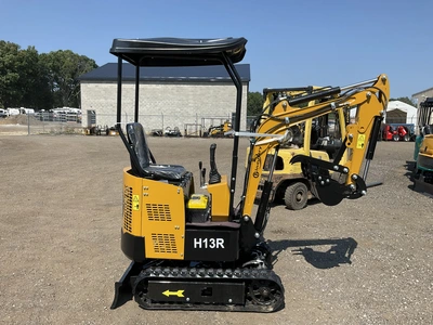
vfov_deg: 48.2
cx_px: 216
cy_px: 162
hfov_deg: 61.7
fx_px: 363
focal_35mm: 29
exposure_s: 1/1912
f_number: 1.8
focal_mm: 3
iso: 25
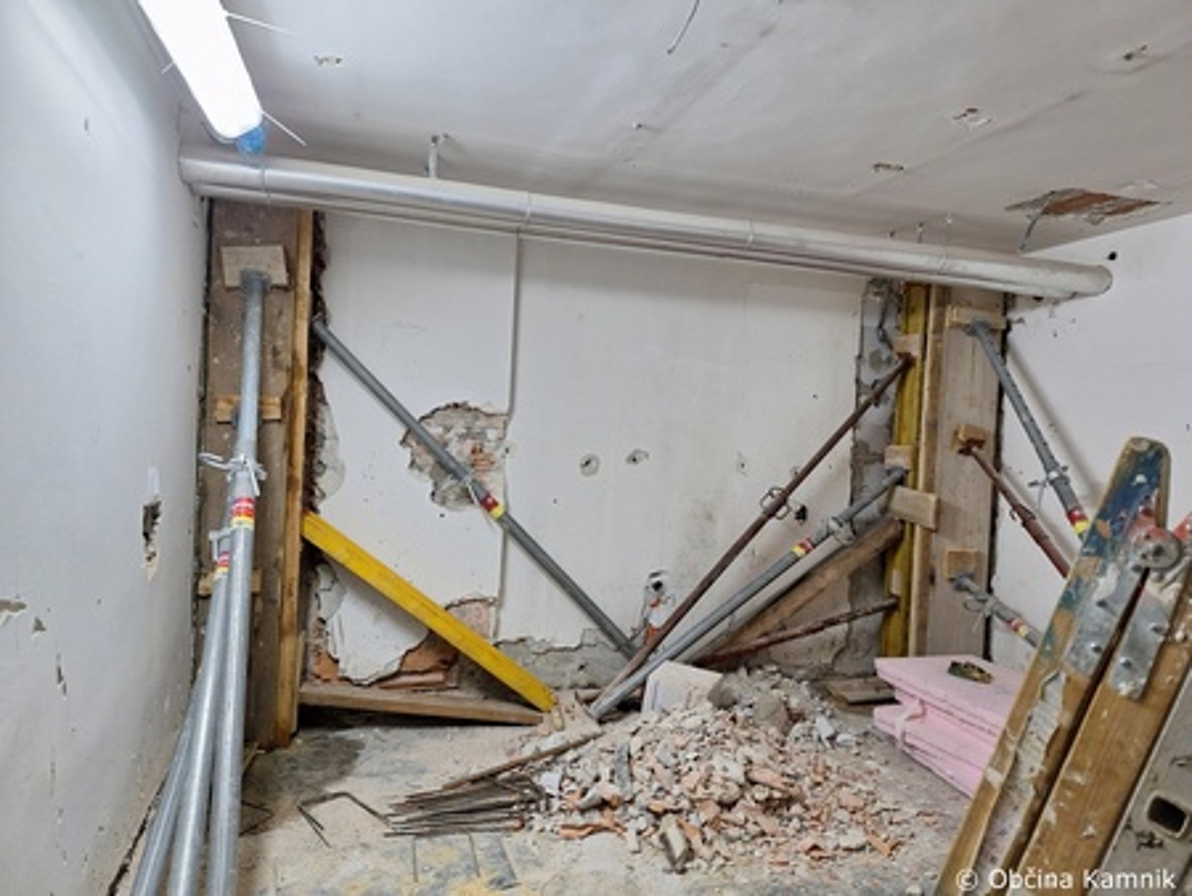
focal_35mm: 23
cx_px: 596
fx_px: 792
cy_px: 448
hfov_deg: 73.9
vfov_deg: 58.9
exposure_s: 1/50
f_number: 1.8
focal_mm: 5.54
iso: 125
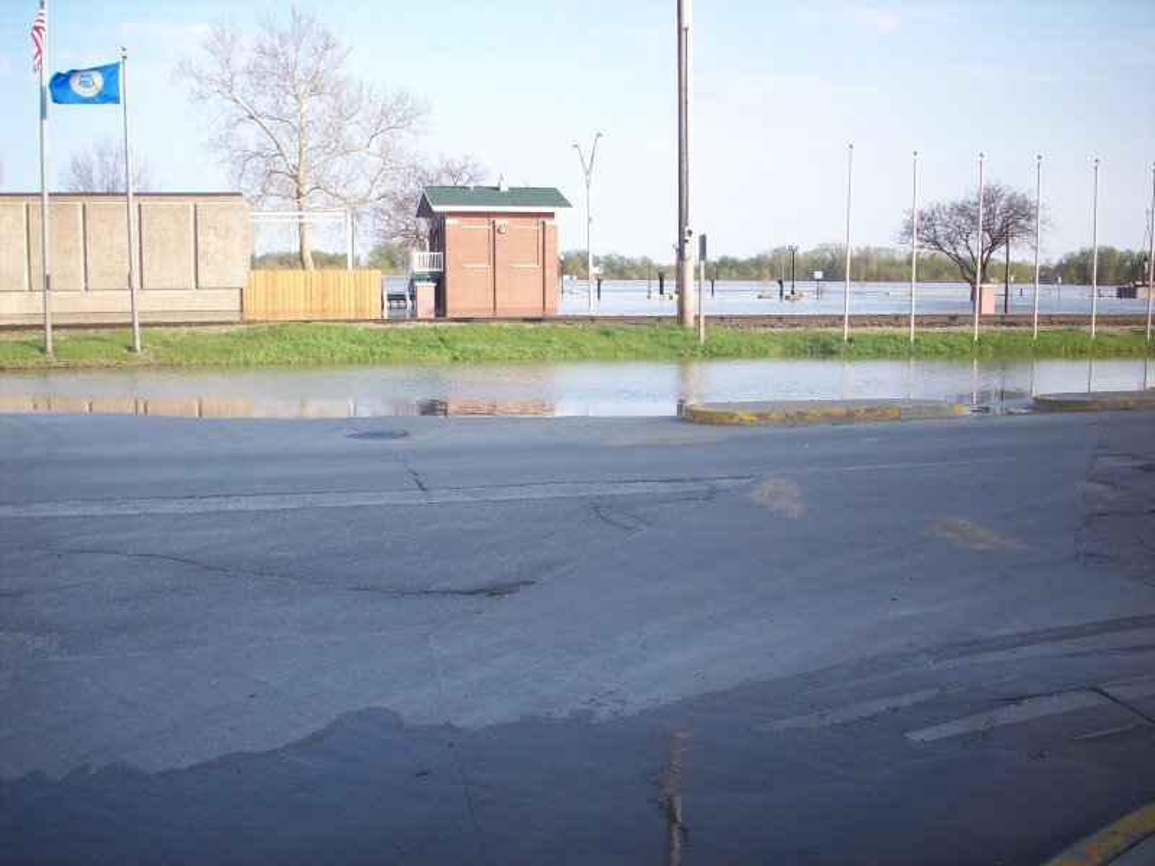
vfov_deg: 38.7
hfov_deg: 50.1
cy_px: 433
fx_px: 1235
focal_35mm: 37
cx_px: 578
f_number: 2.8
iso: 80
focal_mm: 6.2
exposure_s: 1/339
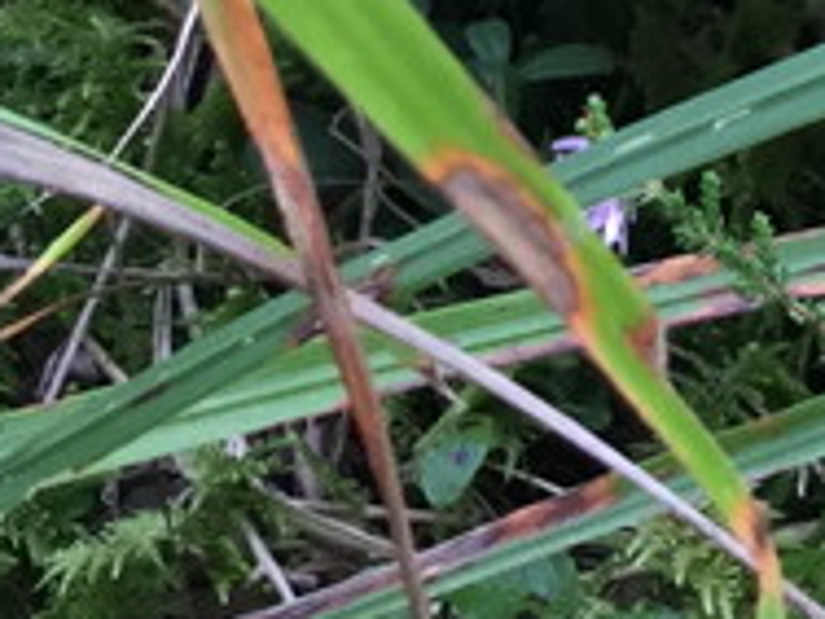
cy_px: -426
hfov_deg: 11.5
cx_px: 1562
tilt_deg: -22.4
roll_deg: +1.1
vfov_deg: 9.1
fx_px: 3766
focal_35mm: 158
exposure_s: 1/33
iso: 25
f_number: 2.4
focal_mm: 3.3
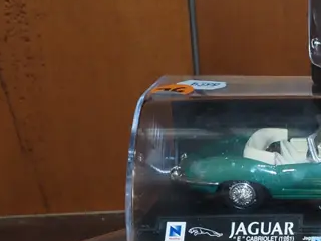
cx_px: 465
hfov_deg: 18.4
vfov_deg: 15.4
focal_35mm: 96
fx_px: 890
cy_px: 148
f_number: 5.6
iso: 1000
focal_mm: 15
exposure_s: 1/60
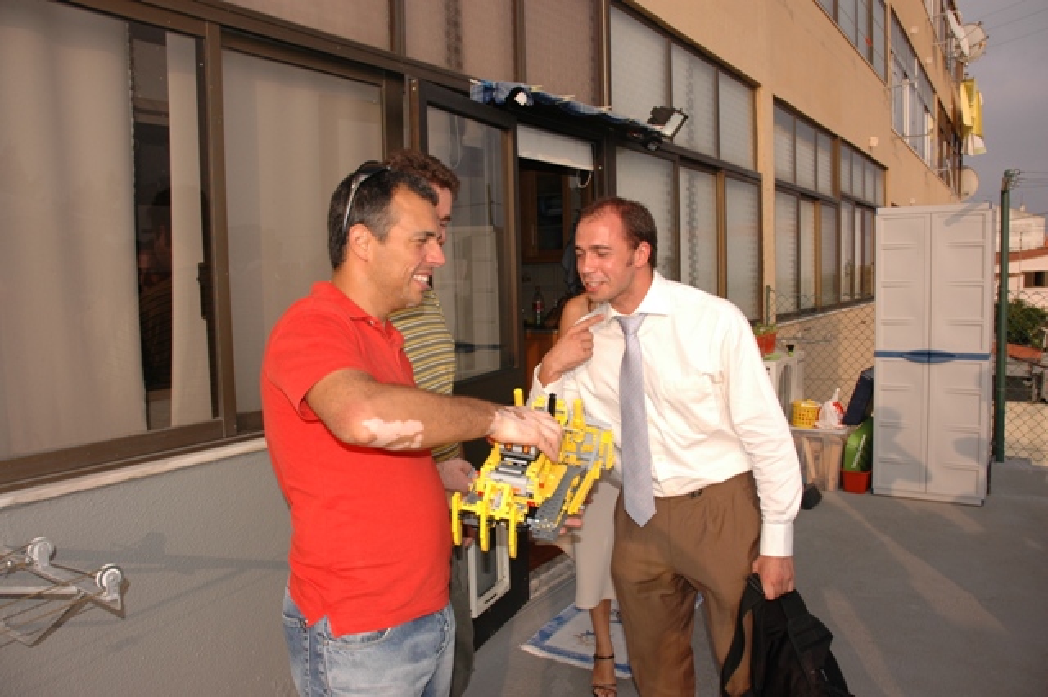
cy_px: 348
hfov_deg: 67.4
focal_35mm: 27
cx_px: 524
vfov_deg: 47.9
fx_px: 786
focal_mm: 18
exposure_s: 1/500
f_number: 6.3
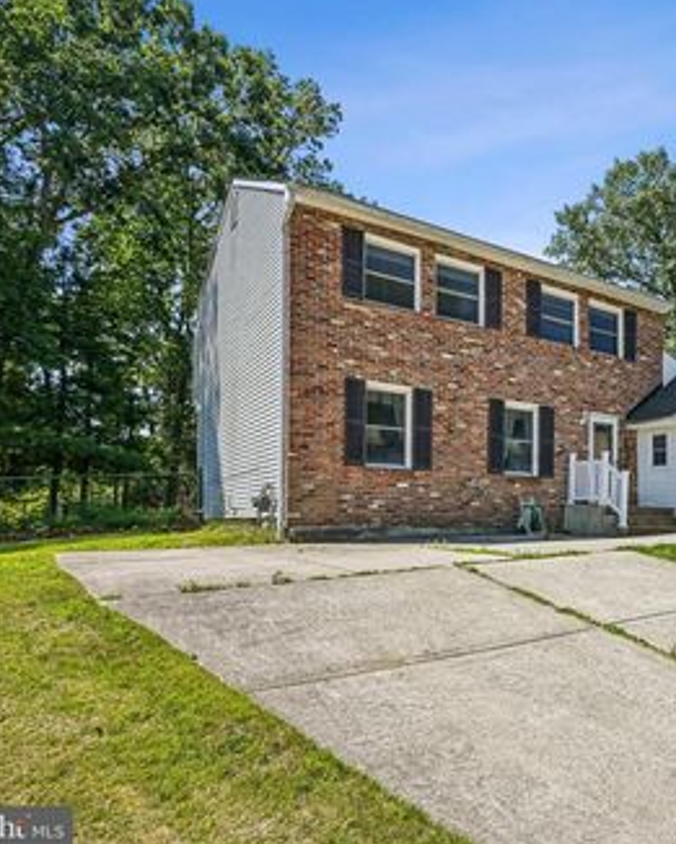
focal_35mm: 24
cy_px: 421
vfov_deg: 70.9
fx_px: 593
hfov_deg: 53.6
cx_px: 580
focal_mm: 16.5
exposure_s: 1/400
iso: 320
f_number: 11
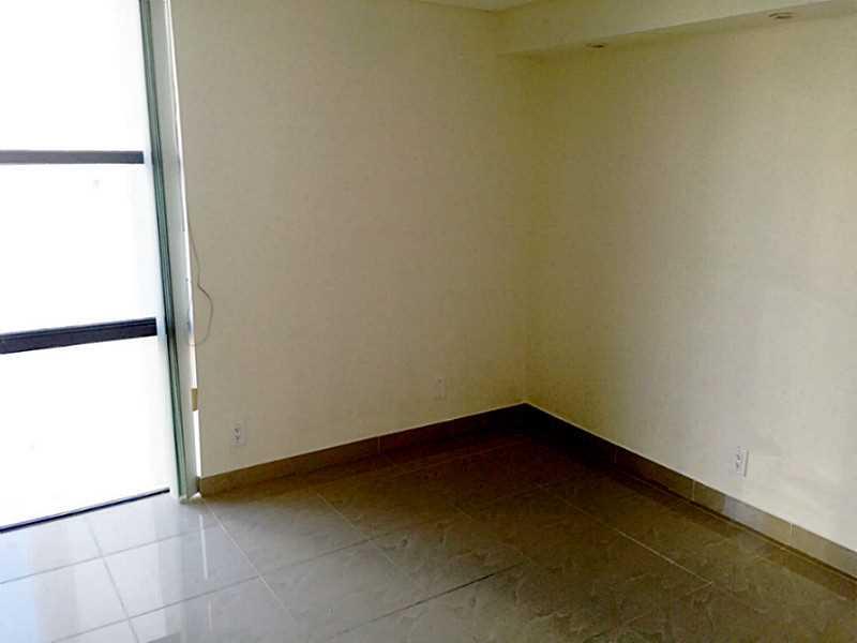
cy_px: 322
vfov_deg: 48.2
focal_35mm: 29
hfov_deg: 61.7
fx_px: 718
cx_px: 428
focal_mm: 4.15
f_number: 2.2
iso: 40
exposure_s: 1/30
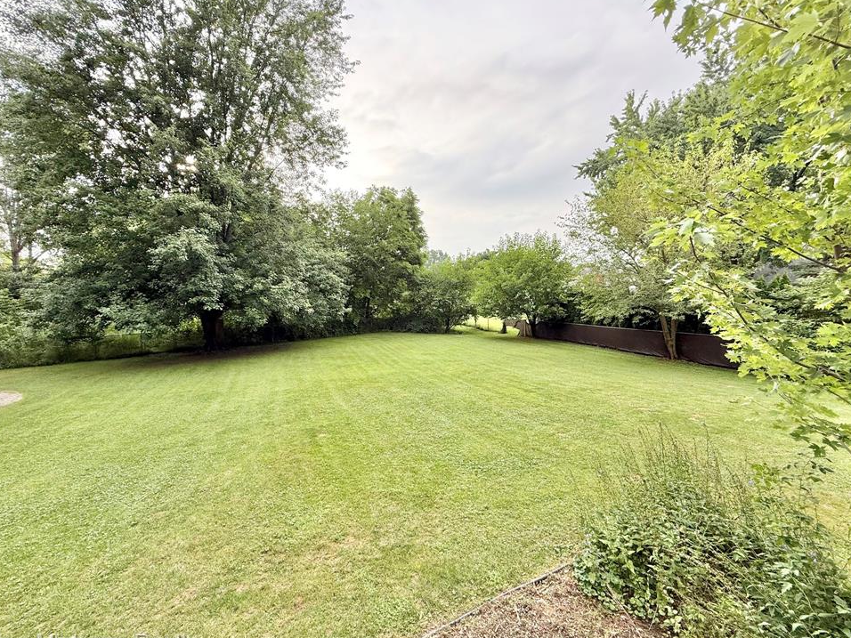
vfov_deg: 81.7
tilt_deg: -2.6
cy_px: 317
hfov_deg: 98.2
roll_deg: +1.3
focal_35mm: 15
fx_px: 369
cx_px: 435
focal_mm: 2.22
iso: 50
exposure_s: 1/257
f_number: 2.2
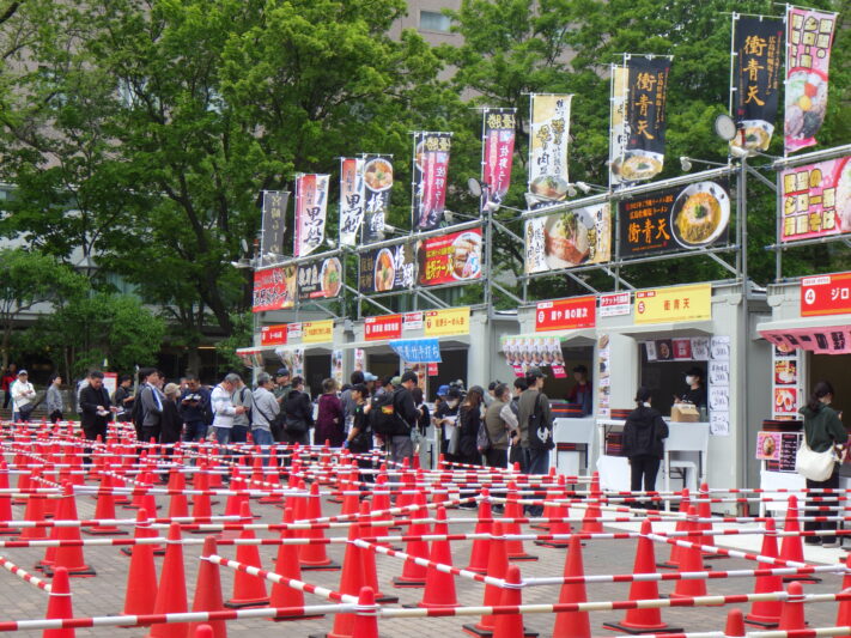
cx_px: 426
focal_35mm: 62
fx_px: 1524
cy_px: 319
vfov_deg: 23.6
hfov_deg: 31.2
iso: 125
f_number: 5.5
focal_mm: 11.1
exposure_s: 1/250
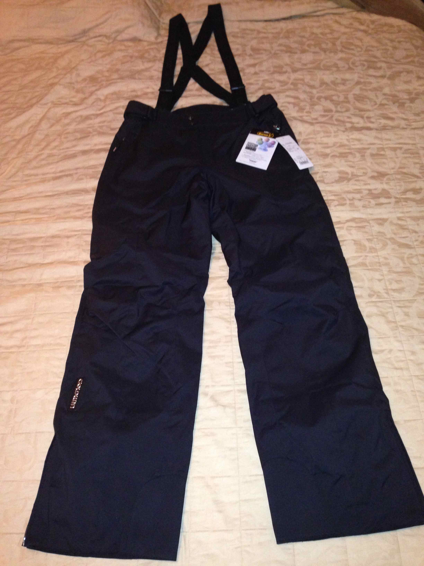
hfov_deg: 42.9
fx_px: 539
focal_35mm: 33
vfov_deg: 55.4
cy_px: 283
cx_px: 212
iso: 320
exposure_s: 1/16
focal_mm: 4.13
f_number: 2.4
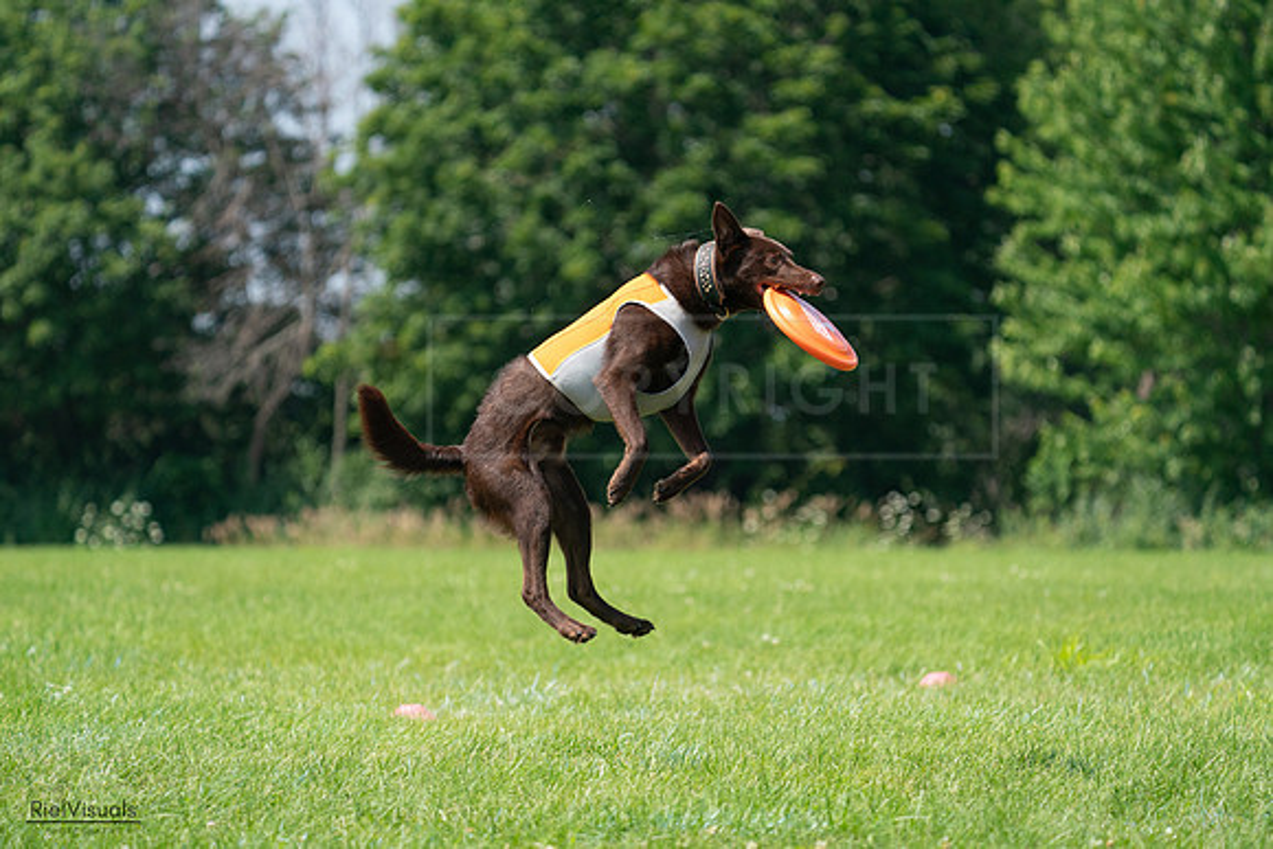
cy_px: 424
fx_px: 7321
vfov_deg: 6.6
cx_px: 636
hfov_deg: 9.9
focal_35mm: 207
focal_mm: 207
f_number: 5.6
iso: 1250
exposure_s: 1/4000
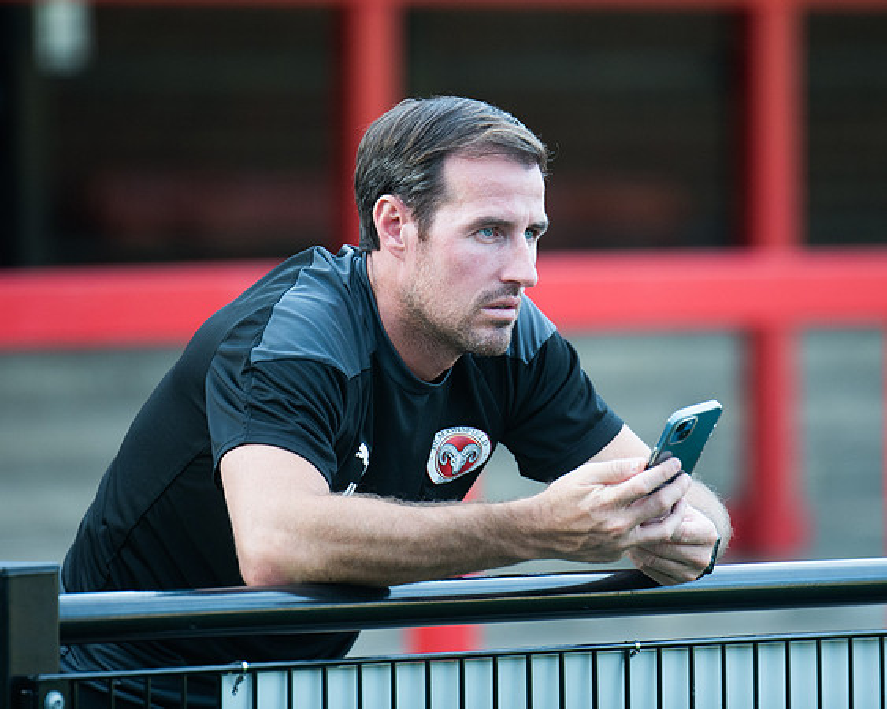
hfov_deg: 4.4
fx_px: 11540
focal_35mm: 440
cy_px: 250
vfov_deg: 3.5
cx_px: 545
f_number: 2.8
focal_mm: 300
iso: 800
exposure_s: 1/500
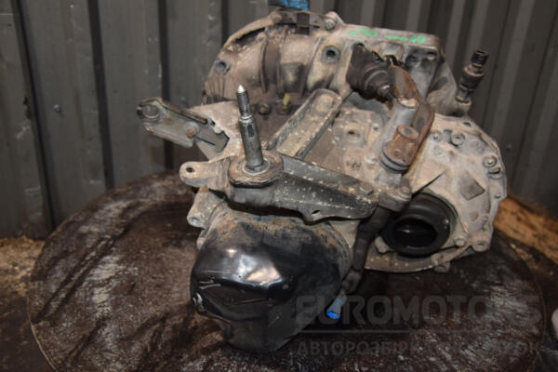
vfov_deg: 36.9
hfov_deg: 53.1
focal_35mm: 36
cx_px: 279
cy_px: 186
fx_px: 558
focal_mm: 24
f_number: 5
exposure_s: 1/60
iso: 800
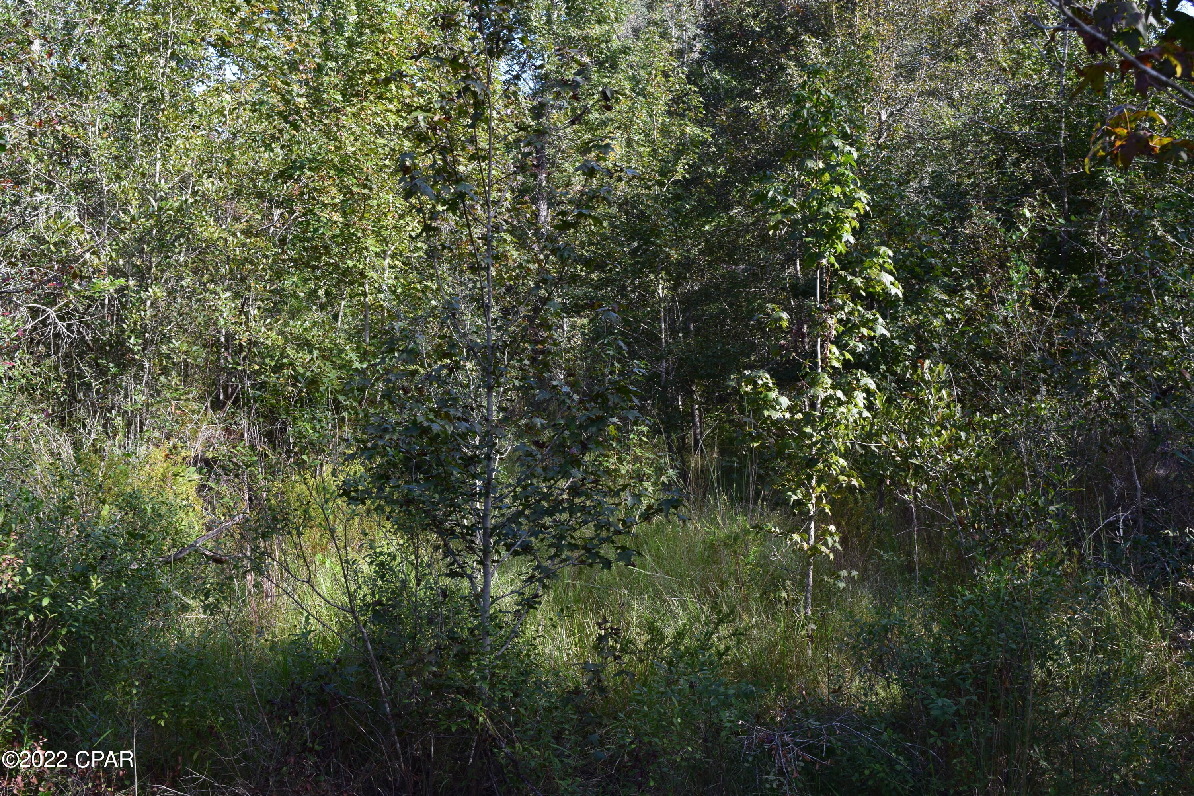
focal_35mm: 40
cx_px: 597
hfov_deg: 47.9
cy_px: 398
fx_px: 1343
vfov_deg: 33.0
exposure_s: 1/160
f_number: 9
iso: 400
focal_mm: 27
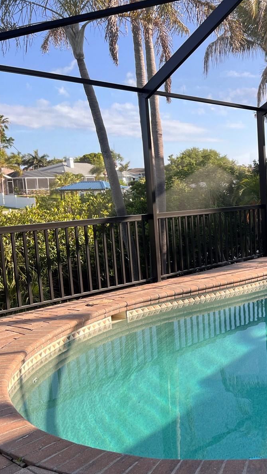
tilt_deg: -7.8
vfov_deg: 52.8
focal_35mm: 38
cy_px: 238
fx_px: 478
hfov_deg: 27.7
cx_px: 312
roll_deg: +1.4
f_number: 1.5
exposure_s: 1/803
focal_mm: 5.7
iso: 50
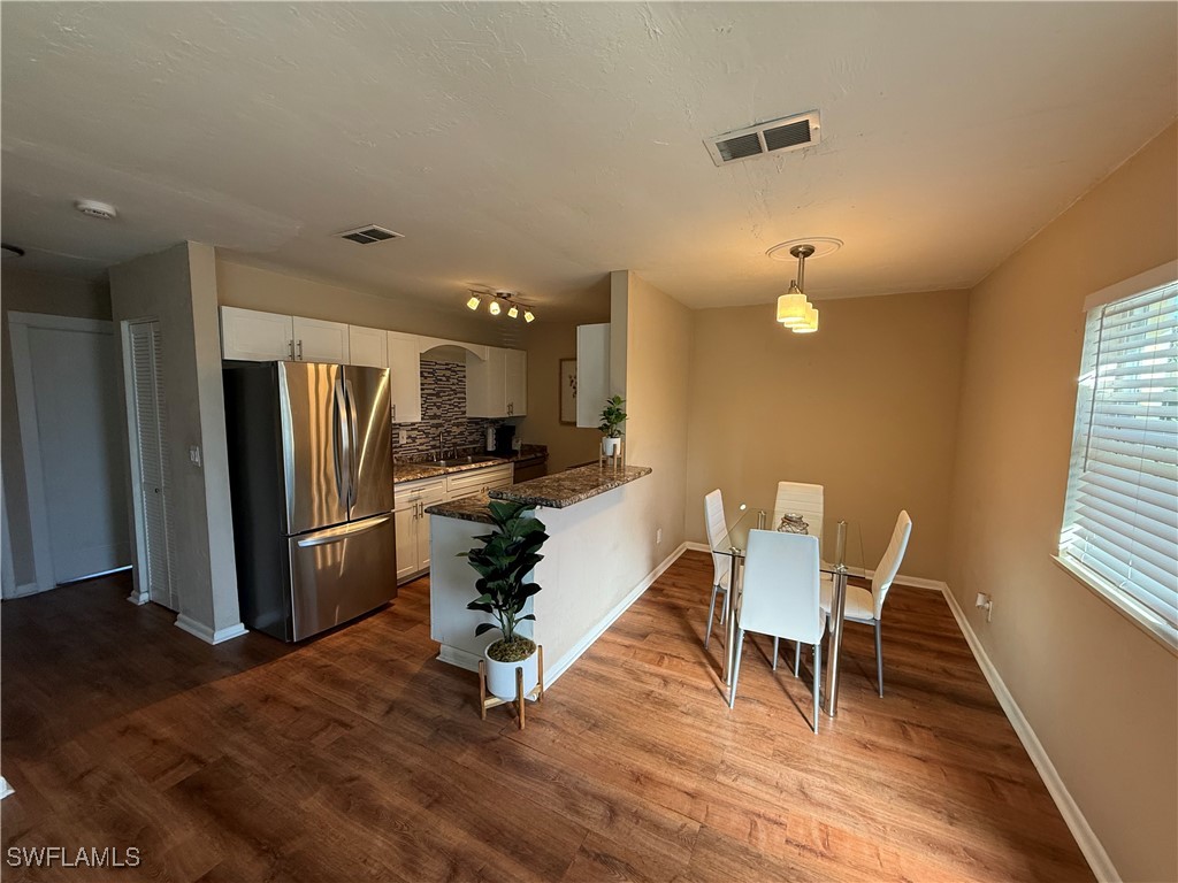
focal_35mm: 14
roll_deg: -0.4
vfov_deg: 85.7
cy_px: 442
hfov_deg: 102.1
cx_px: 589
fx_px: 476
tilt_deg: -4.3
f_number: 2.2
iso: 160
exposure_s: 1/120
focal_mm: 2.22
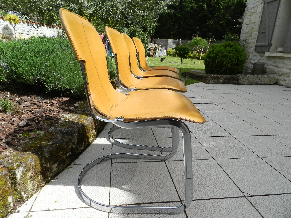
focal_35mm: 23
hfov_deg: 73.9
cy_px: 109
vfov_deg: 58.9
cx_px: 146
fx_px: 193
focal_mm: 4
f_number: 4
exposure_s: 1/800
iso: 160
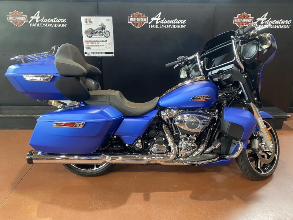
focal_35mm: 26
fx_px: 220
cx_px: 146
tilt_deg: -20.5
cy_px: 110
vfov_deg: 53.1
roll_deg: -0.3
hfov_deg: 67.3
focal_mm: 4.25
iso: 250
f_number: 1.8
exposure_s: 1/60
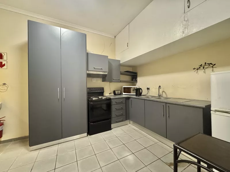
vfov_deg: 85.7
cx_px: 115
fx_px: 93
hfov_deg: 102.1
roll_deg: +0.5
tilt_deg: +0.4
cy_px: 86
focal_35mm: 14
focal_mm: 2.22
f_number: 2.2
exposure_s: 1/33
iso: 1000
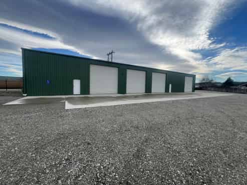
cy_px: 92
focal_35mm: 13
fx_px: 93
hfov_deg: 106.2
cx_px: 124
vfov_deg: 89.8
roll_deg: -1.4
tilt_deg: -5.0
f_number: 1.8
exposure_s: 1/903
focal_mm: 1.57
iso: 32
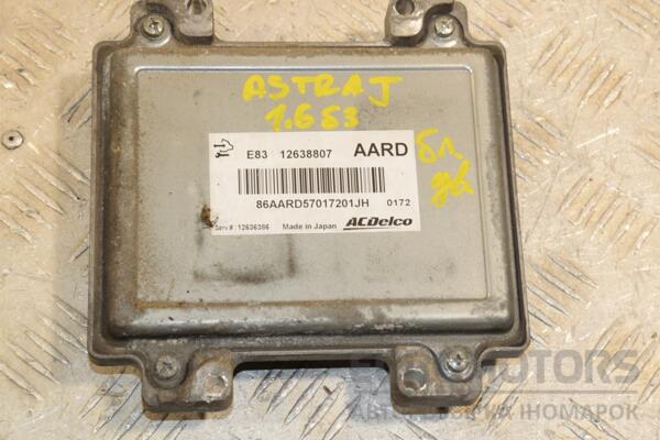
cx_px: 330
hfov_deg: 23.4
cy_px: 220
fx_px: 1595
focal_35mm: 87
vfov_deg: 15.7
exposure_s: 1/200
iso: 800
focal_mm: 58
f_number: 10
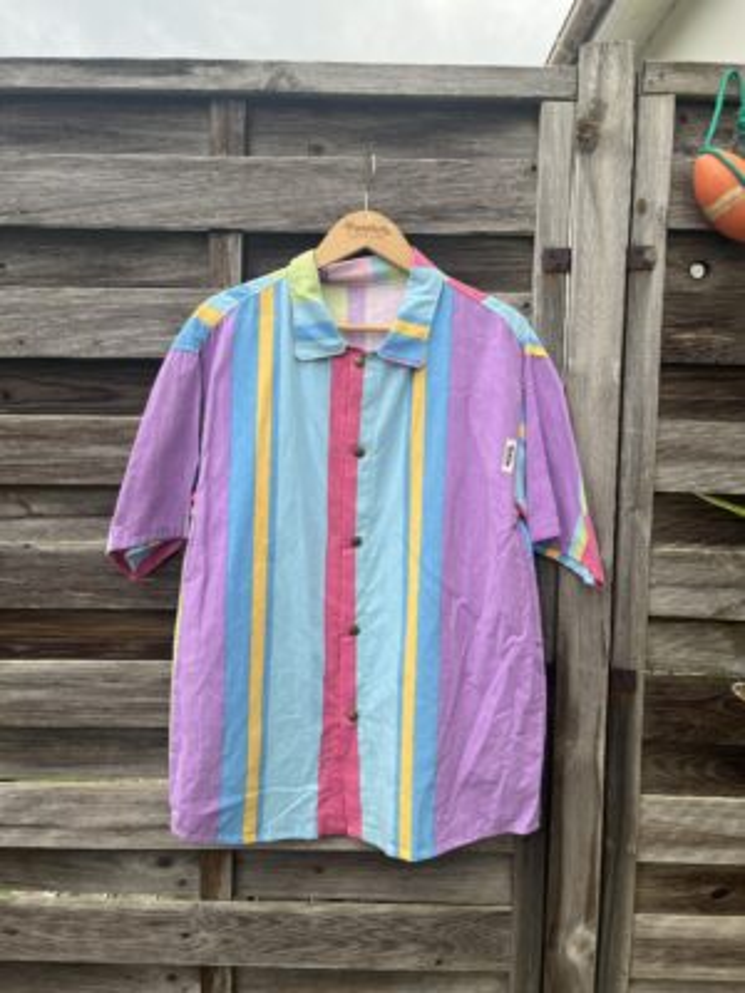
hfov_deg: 53.1
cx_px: 372
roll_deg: -0.5
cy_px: 496
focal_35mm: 26
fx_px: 746
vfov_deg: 67.3
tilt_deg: -3.1
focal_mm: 5.1
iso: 50
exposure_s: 1/527
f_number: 1.6
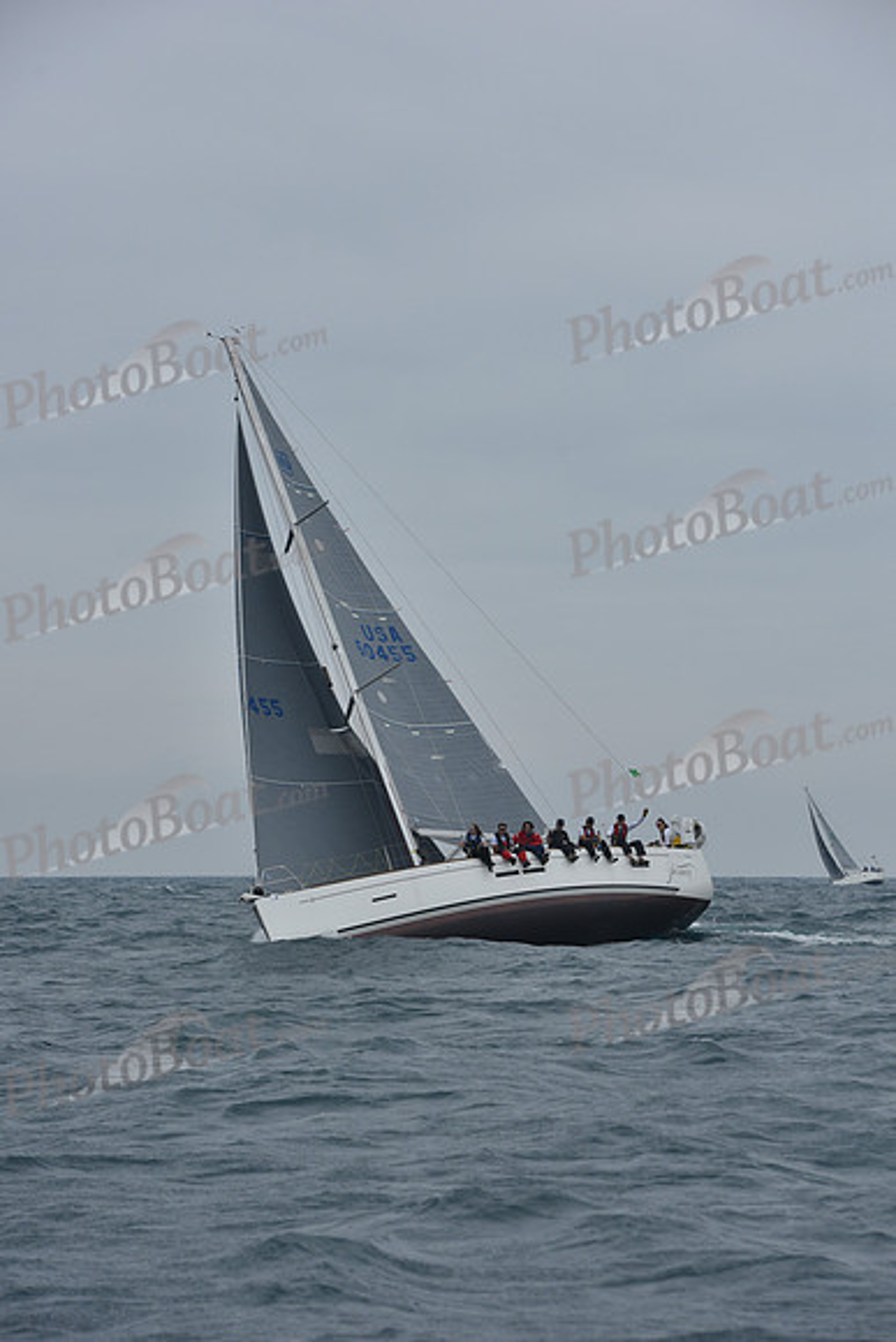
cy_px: 671
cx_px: 448
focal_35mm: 125
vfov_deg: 16.4
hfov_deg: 11.0
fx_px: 4664
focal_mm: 125
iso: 250
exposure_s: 1/800
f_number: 8
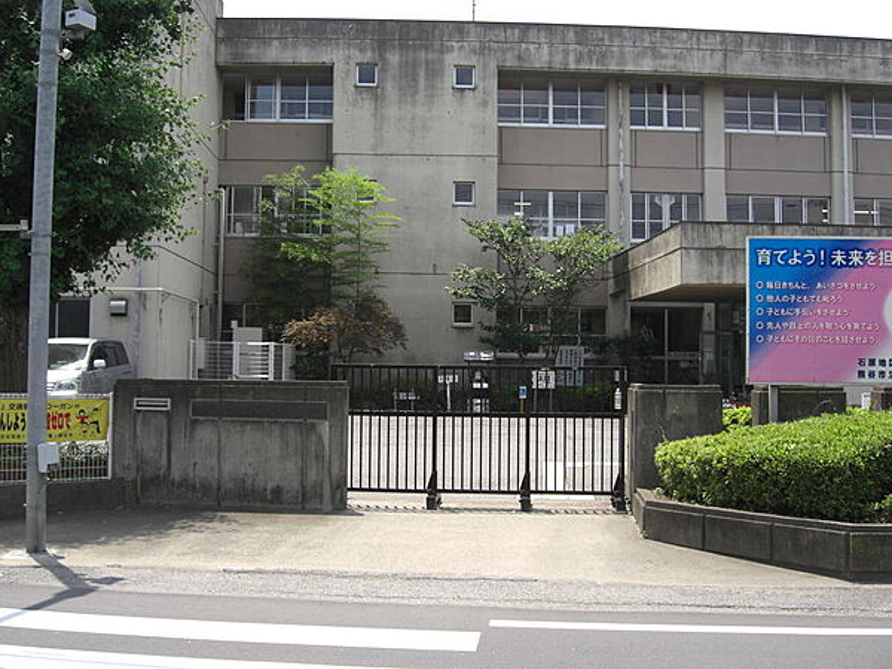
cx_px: 446
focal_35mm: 38
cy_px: 334
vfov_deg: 37.7
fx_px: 979
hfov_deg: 49.0
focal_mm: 7.9
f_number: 4
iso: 80
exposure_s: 1/320
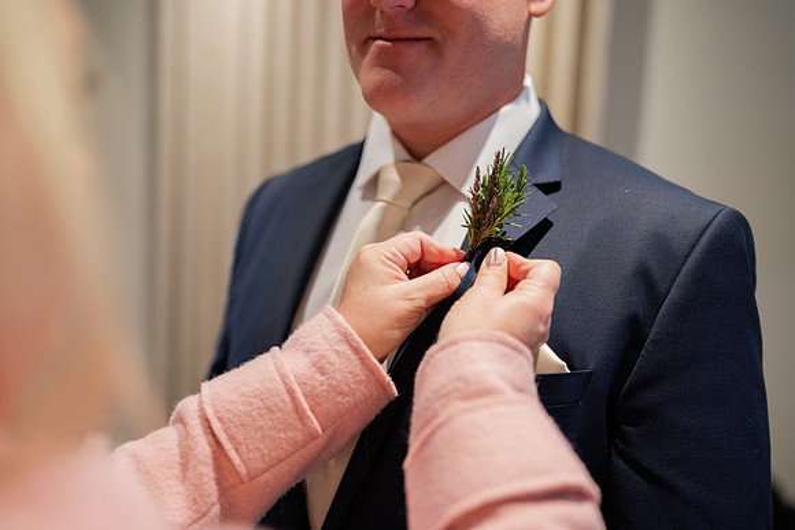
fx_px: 773
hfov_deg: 54.4
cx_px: 398
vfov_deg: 37.9
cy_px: 265
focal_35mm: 35
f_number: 1.4
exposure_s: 1/50
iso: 160
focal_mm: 35
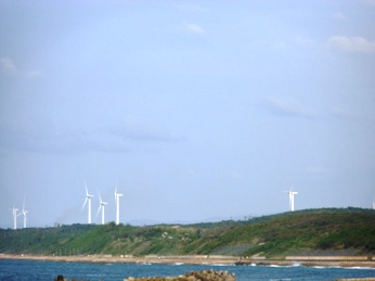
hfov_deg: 6.6
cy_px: 140
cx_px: 188
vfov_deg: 4.9
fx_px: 3248
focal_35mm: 300
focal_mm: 53
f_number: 5.9
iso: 64
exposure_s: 1/500
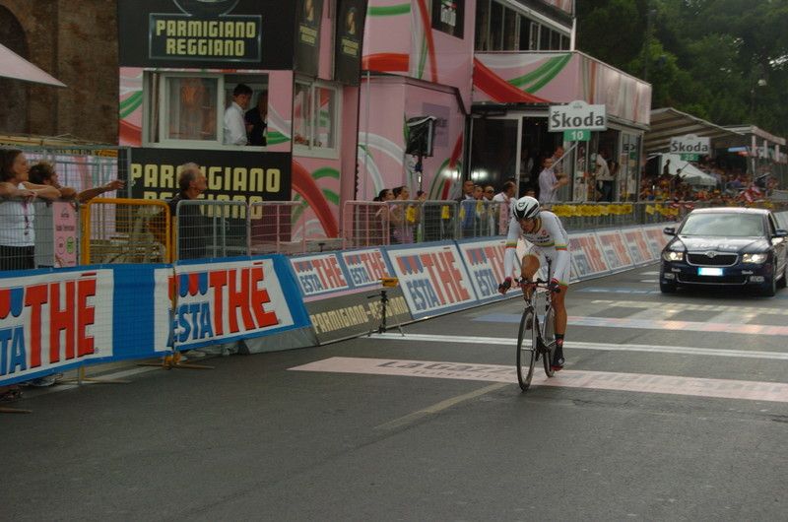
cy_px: 261
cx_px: 394
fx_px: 1442
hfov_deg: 30.6
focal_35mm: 66
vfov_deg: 20.5
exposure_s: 1/250
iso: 200
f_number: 6
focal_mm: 44
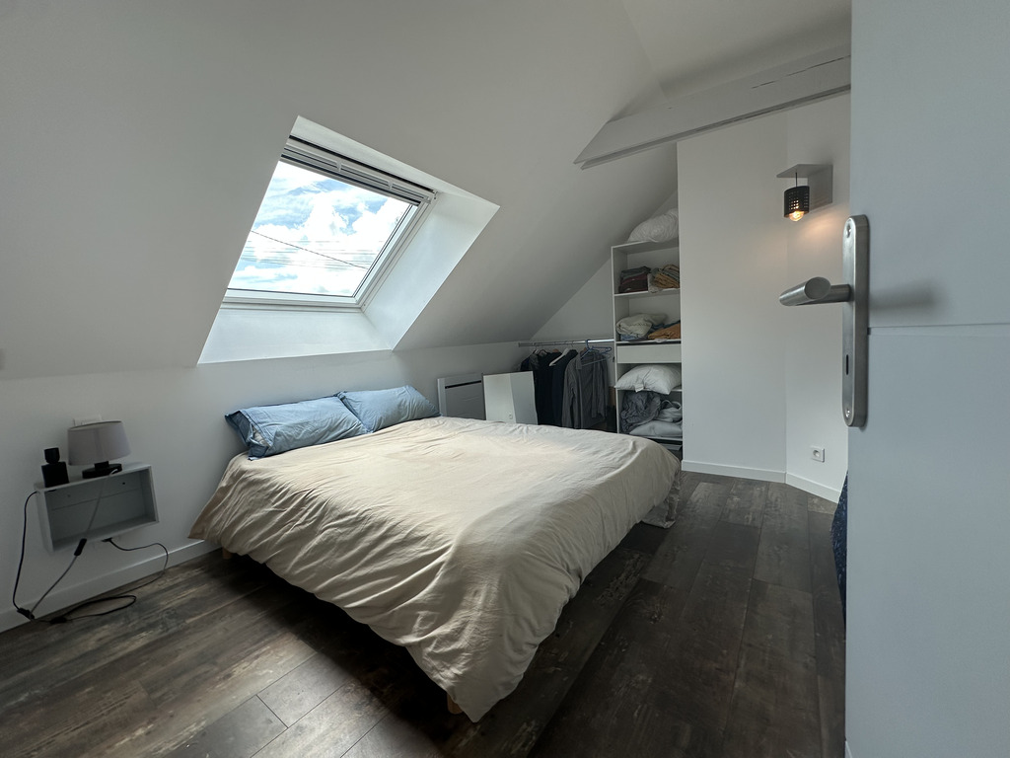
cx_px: 505
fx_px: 408
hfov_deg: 102.1
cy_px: 379
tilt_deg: -4.0
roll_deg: +3.0
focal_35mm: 14
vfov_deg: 85.7
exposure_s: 1/180
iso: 40
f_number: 2.2
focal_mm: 2.22
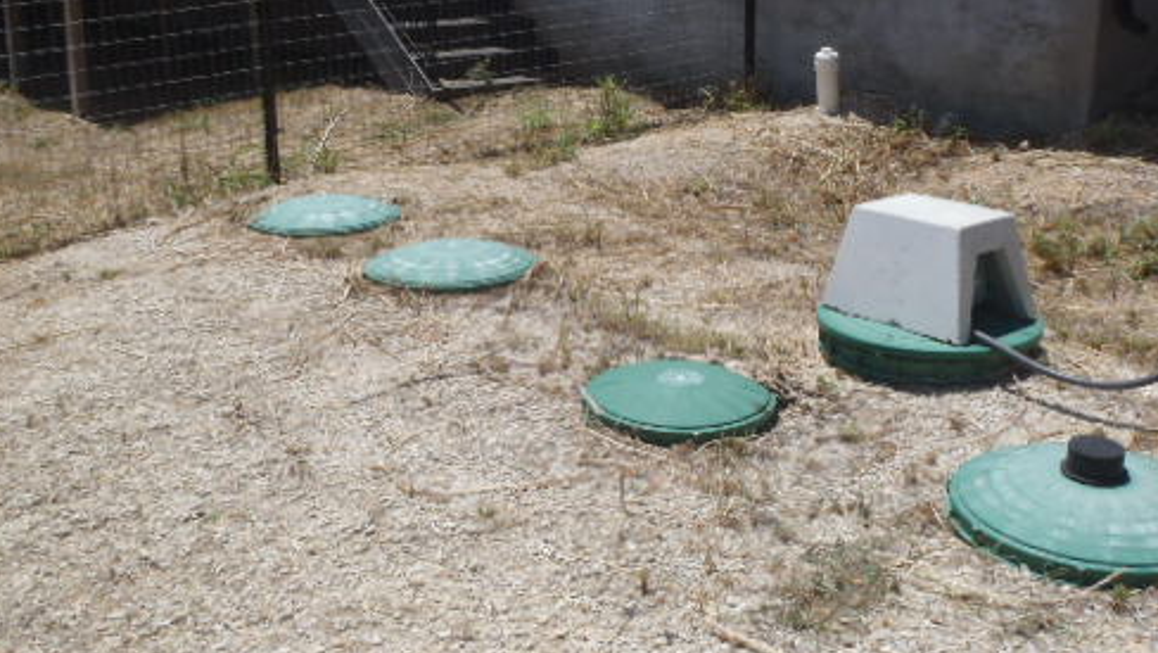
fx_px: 1229
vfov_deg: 29.4
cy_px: 185
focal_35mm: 40
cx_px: 667
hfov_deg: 50.3
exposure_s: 1/1000
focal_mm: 5
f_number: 3.9
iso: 80
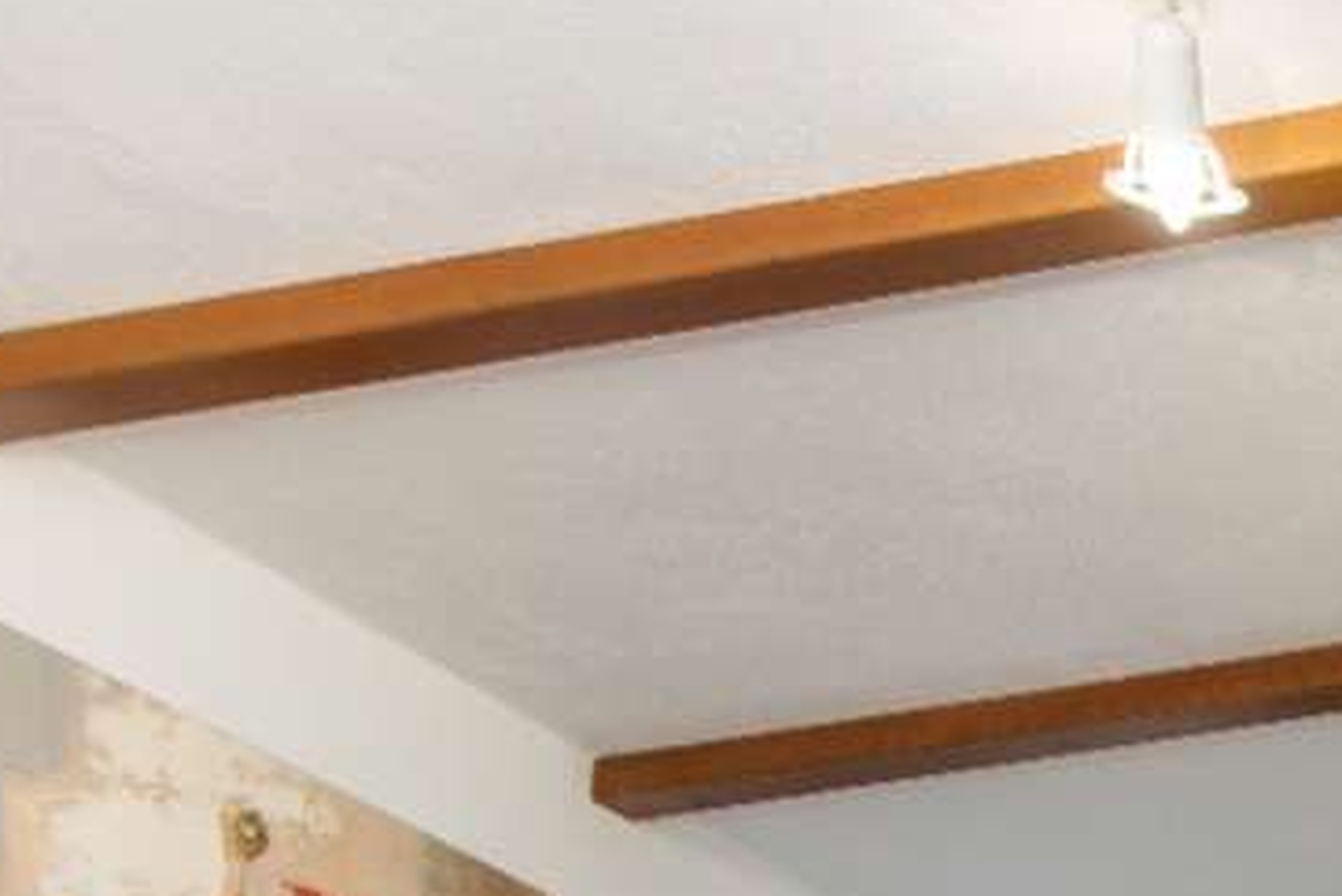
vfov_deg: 15.7
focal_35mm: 70
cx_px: 2297
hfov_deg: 21.3
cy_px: 1764
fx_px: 2610
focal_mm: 17
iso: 100
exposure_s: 1/2
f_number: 9
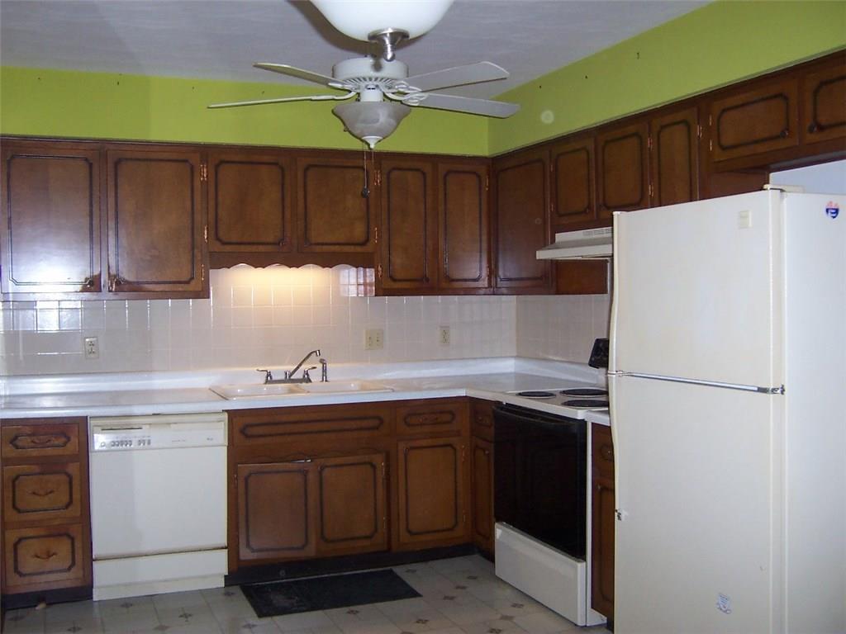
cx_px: 423
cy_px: 317
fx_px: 880
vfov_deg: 39.7
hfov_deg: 51.4
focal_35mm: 36
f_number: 2.8
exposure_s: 1/60
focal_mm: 5.6
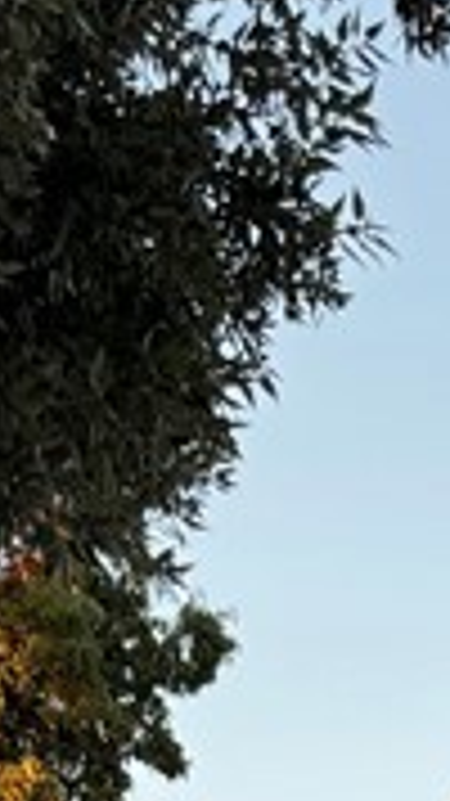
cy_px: 1526
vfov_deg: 12.8
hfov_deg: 7.9
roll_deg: -0.9
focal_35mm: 150
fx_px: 3185
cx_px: 644
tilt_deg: +0.9
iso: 64
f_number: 1.78
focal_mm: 6.76
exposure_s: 1/215
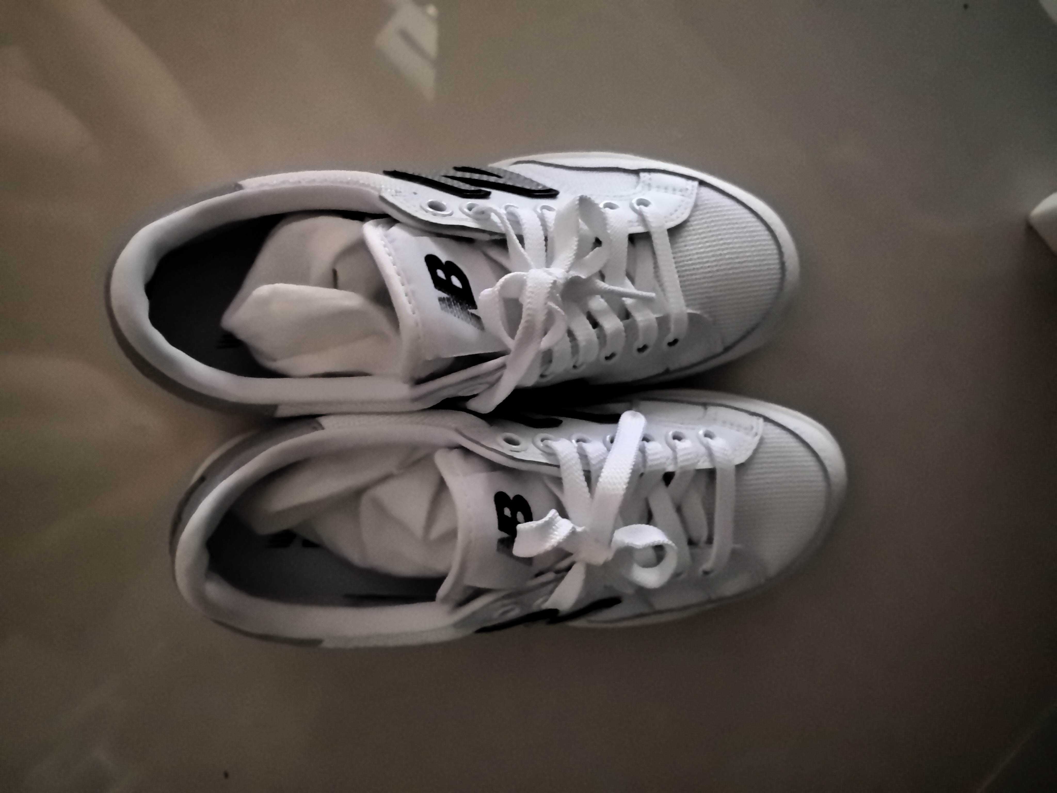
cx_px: 528
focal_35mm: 24
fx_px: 733
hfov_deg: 71.6
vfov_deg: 56.8
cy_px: 396
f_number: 2
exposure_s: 1/12.5
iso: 4000
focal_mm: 5.75
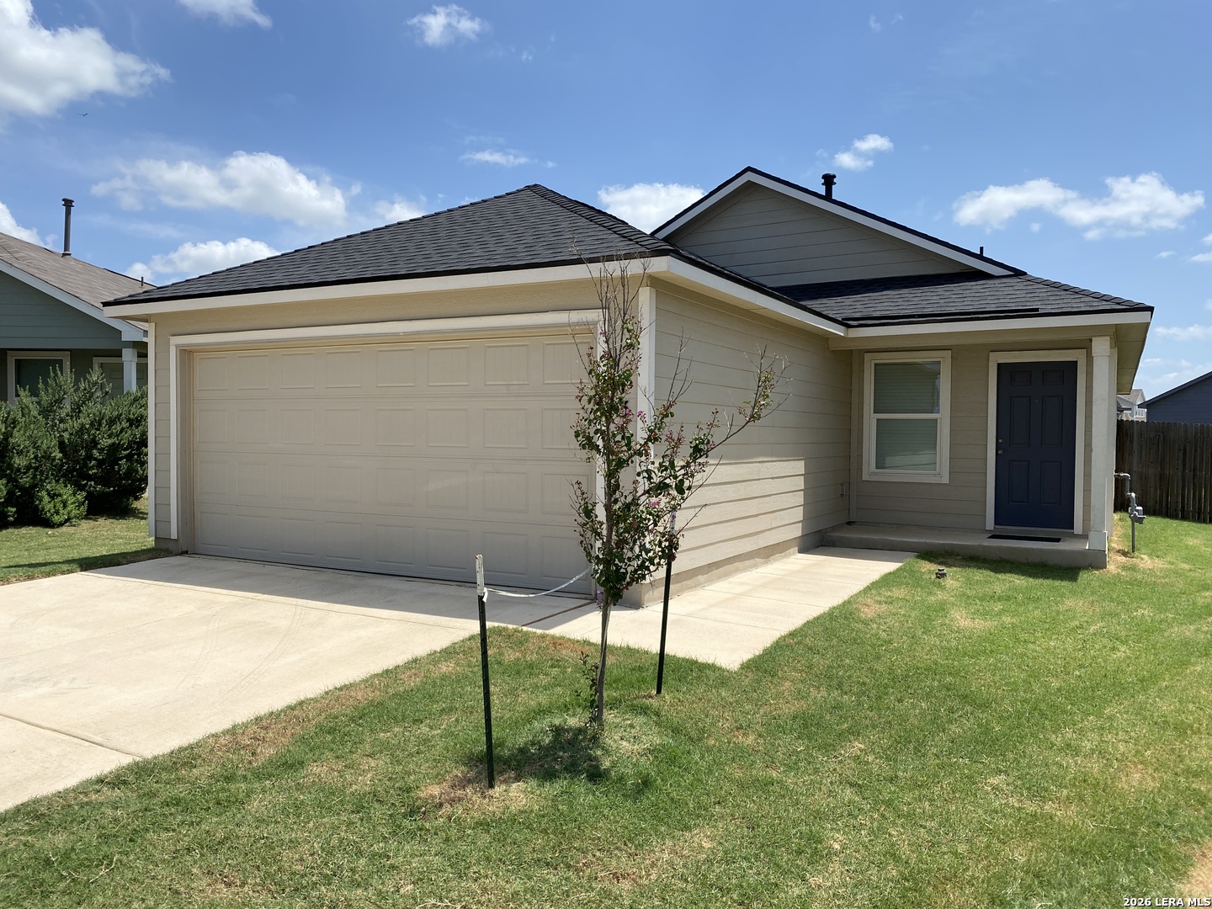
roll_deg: -1.1
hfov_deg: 67.3
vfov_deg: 53.1
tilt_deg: -2.8
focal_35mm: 26
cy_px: 454
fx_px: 910
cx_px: 606
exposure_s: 1/3846
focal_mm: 4.25
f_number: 1.8
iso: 32
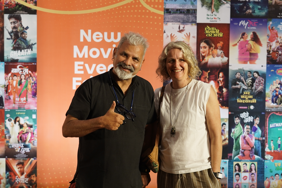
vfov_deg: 19.7
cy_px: 94
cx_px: 141
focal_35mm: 69
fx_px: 540
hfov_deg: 29.2
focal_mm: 46
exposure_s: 1/160
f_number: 4
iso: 640
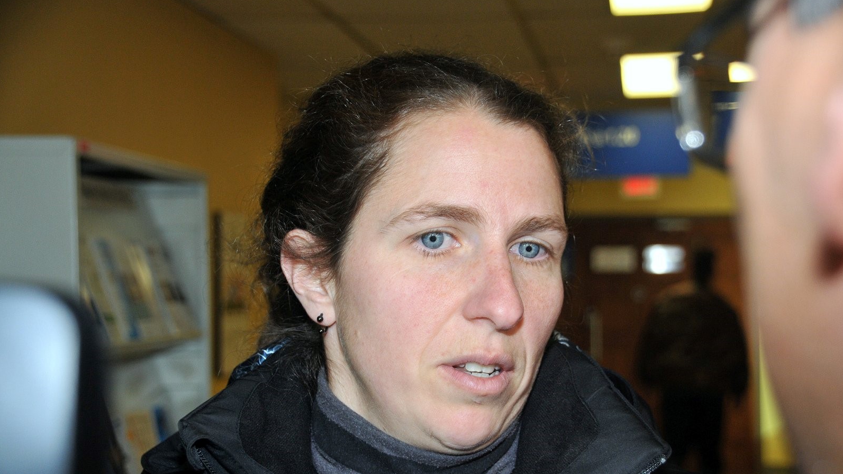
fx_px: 1833
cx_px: 422
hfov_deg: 25.9
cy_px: 276
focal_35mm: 82
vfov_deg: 14.7
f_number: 6.3
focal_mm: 52
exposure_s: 1/60
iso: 500
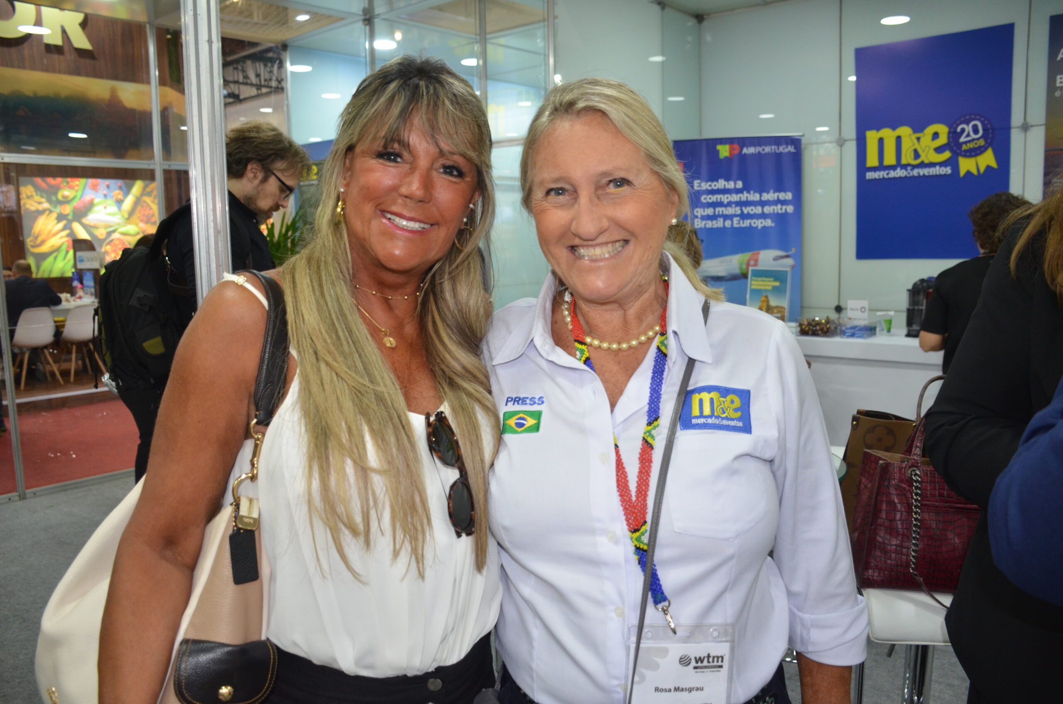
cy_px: 352
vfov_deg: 47.7
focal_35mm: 27
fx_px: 796
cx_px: 532
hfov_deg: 67.5
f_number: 3.5
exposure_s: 1/60
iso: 720
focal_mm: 18
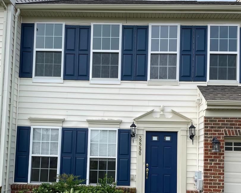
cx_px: 120
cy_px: 144
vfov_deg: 42.1
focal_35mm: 34
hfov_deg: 52.8
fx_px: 243
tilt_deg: +3.3
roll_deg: -1.9
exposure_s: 1/2564
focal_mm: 4.2
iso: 50
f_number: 1.6
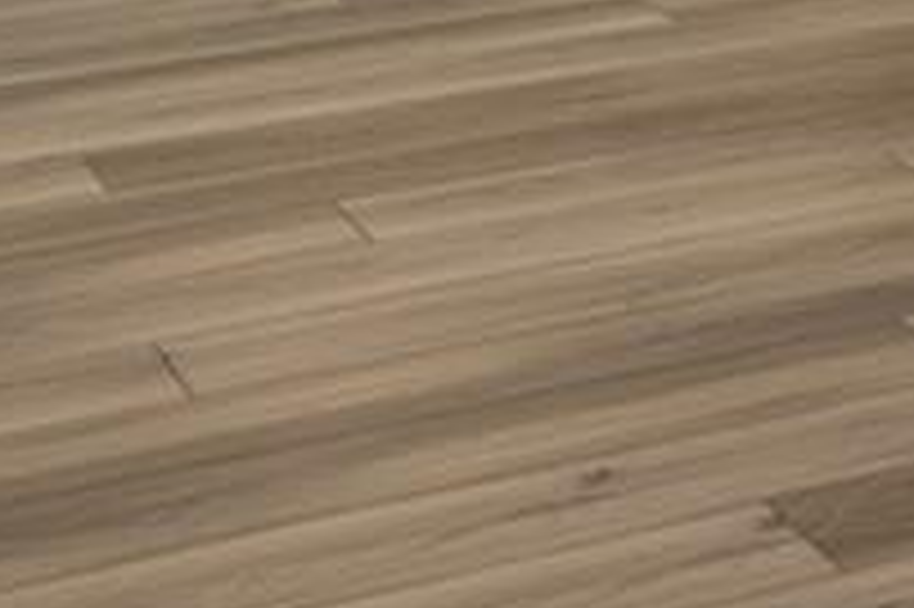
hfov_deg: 10.9
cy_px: -784
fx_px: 3399
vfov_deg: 9.3
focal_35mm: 134
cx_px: 2643
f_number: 8
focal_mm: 17
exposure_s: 1/13
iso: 400
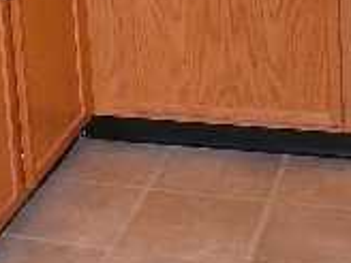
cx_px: -58
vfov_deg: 12.7
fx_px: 1105
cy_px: -171
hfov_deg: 17.3
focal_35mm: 109
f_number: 2.8
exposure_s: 1/30
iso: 250
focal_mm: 4.6
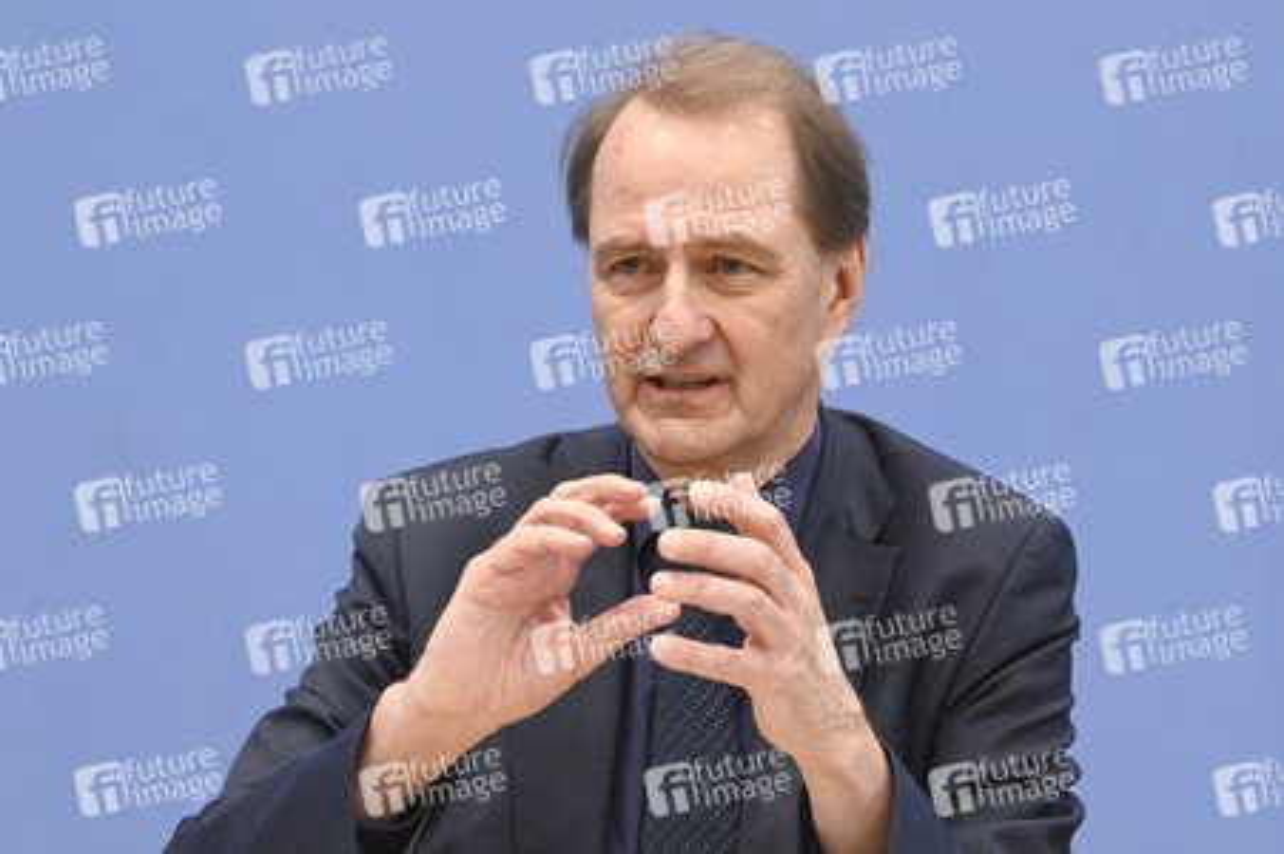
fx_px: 3493
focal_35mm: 98
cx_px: 642
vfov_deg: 13.9
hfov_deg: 20.8
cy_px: 427
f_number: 5.6
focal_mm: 98
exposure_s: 1/400
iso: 3200
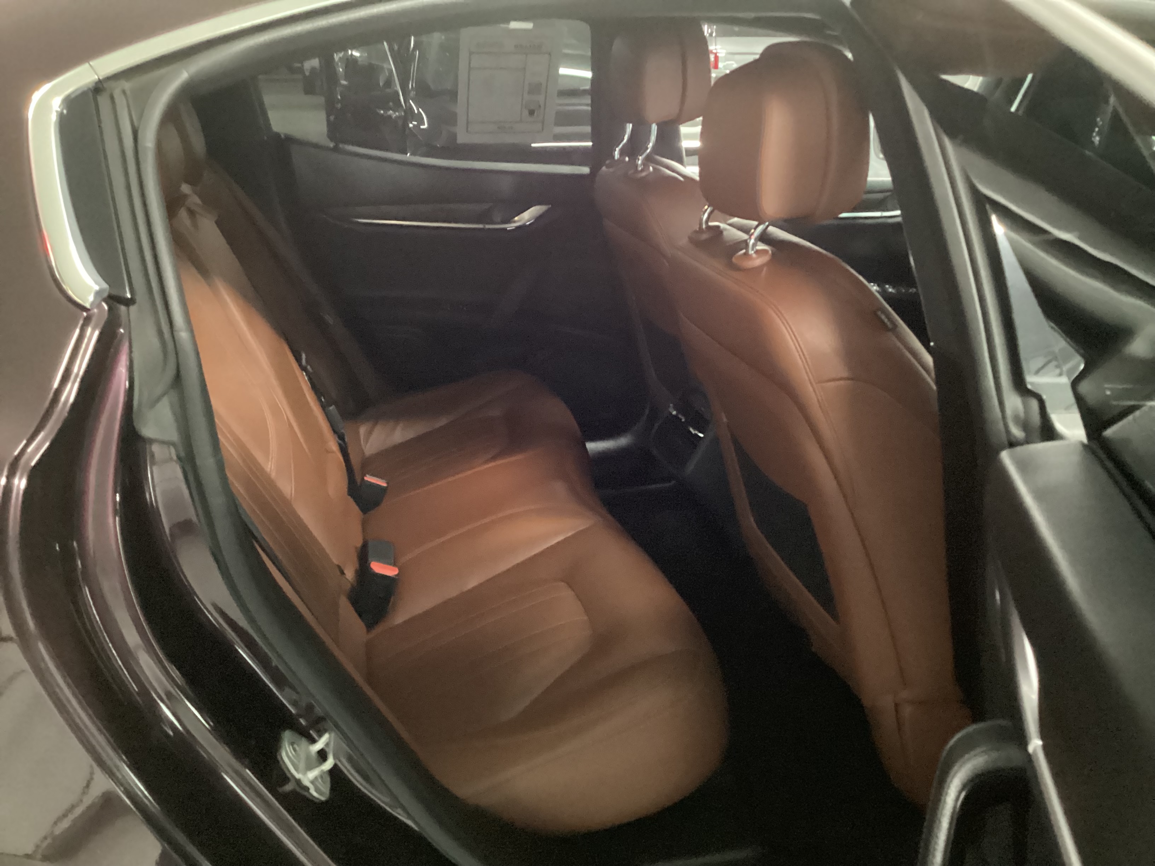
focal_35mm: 31
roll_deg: -0.5
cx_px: 578
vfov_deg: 45.4
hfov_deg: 58.4
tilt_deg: -24.7
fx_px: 1034
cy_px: 433
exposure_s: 1/15
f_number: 2.4
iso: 640
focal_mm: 3.3
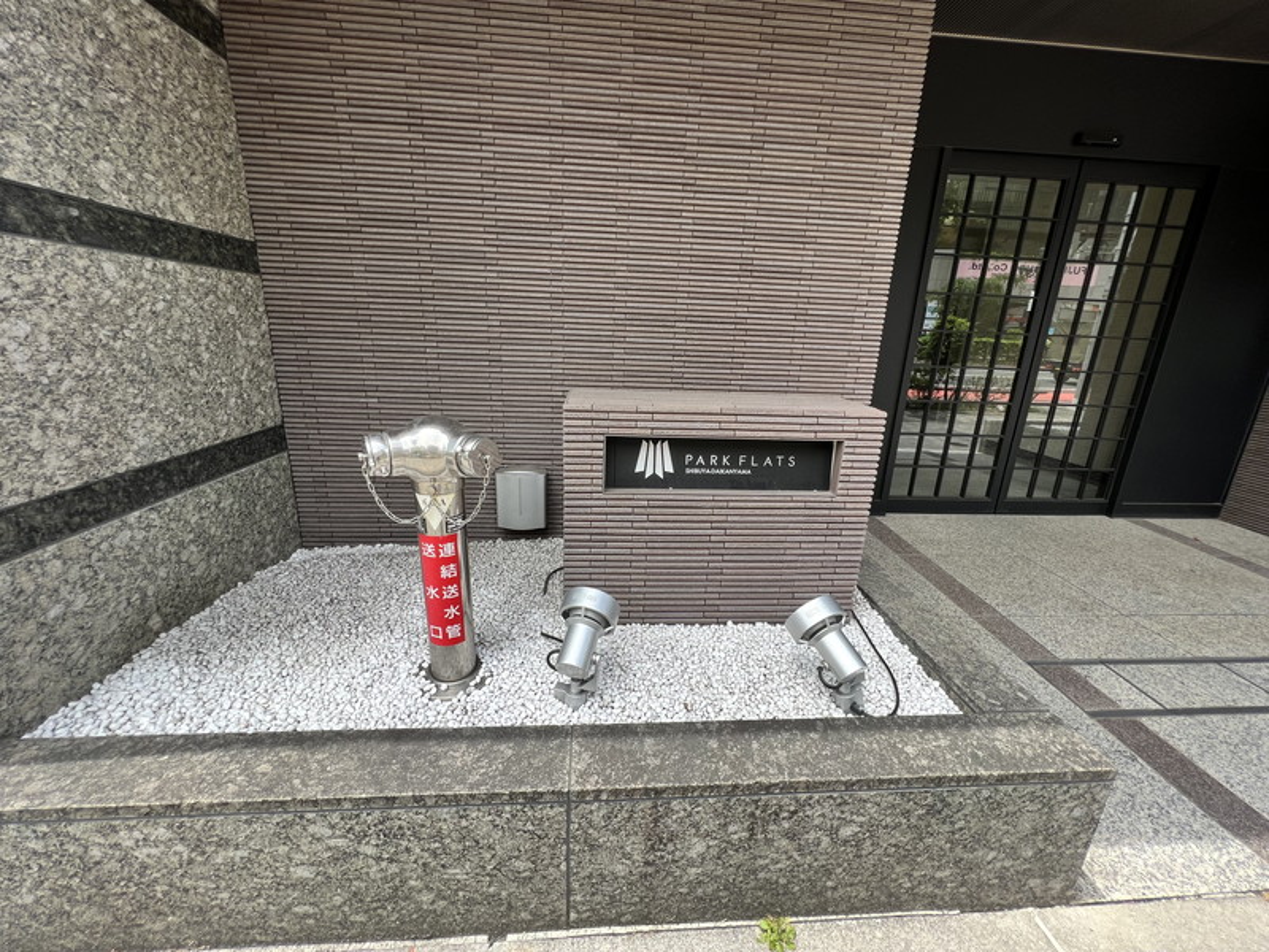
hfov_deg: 106.2
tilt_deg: -16.5
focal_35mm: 13
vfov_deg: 89.9
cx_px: 634
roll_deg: -1.9
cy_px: 476
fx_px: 477
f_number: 1.8
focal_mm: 1.57
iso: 32
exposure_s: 1/301
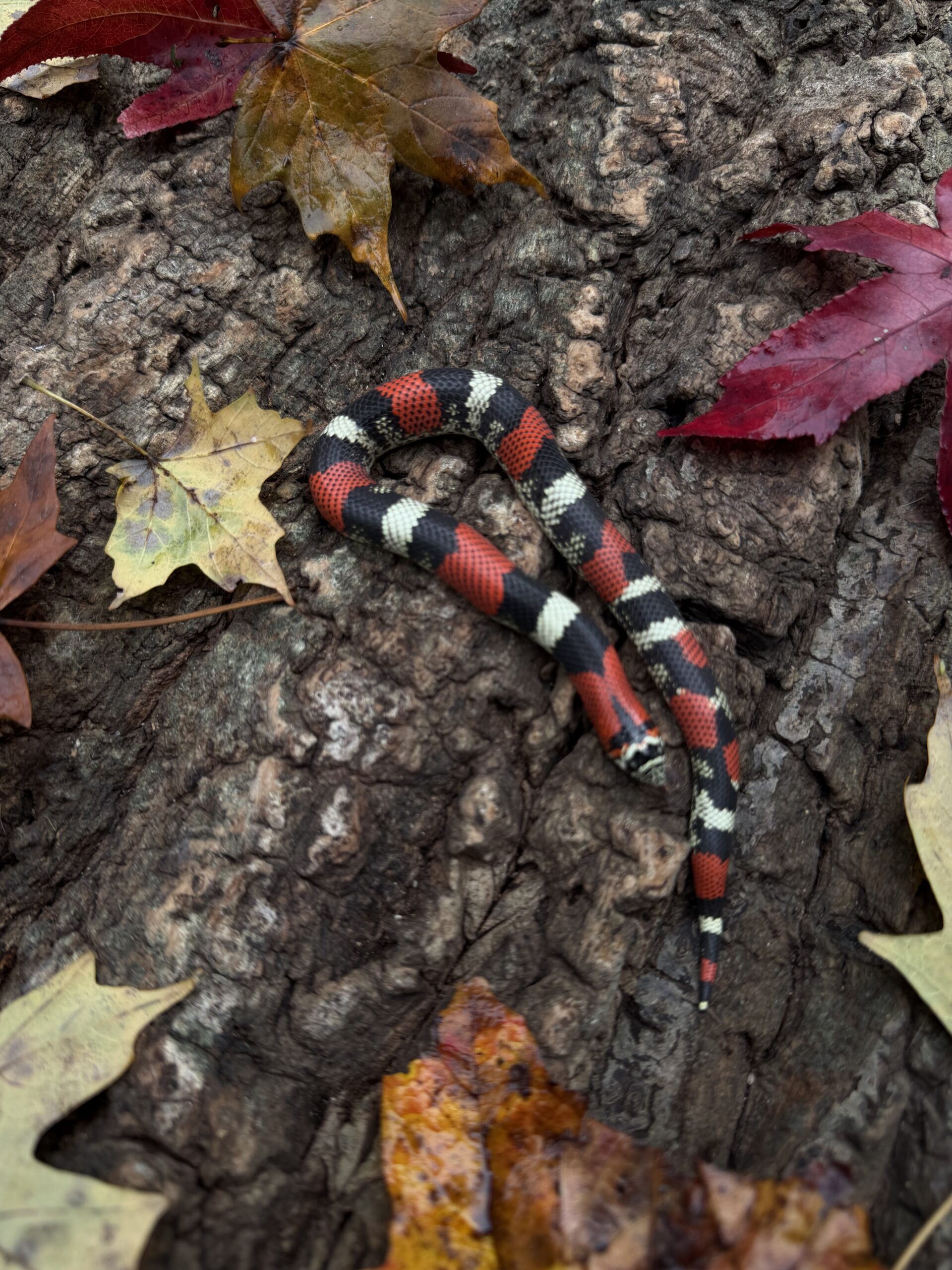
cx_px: 476
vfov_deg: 71.6
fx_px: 880
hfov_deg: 56.8
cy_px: 635
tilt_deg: -61.1
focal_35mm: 24
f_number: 1.78
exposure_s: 1/121
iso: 80
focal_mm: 6.76
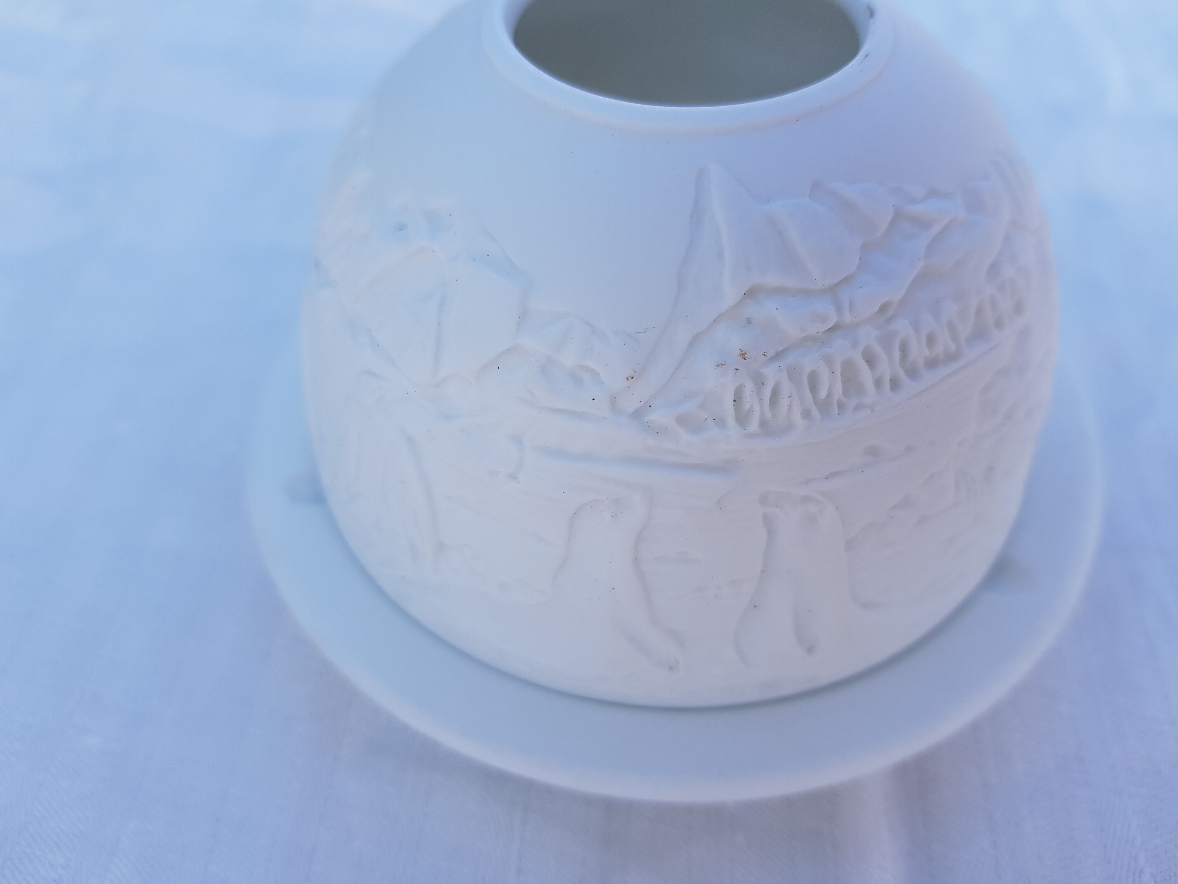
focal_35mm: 26
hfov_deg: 67.3
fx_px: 885
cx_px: 589
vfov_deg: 53.1
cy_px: 442
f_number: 1.7
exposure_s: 1/622
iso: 40
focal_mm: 4.2
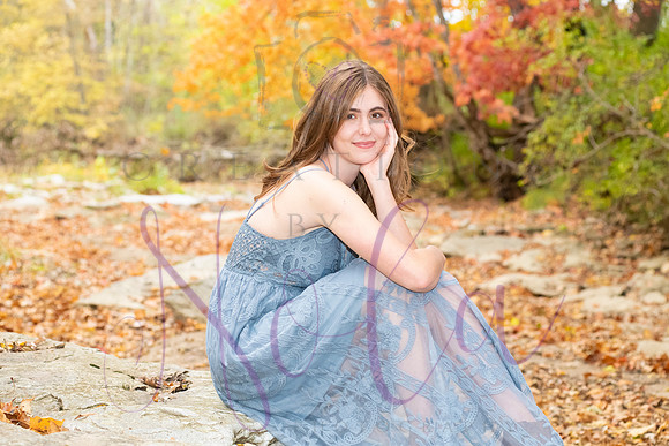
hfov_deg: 25.4
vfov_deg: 17.1
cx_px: 334
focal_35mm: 80
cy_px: 223
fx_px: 1487
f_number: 5.6
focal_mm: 80
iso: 2000
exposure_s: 1/250
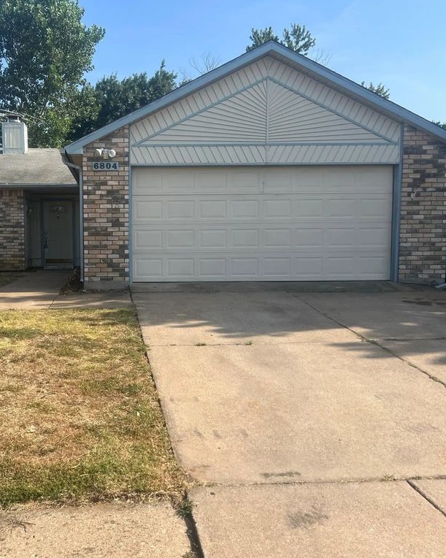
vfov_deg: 52.8
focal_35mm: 34
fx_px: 561
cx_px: 128
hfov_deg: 42.4
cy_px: 278
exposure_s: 1/3165
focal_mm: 5.7
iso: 50
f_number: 1.5
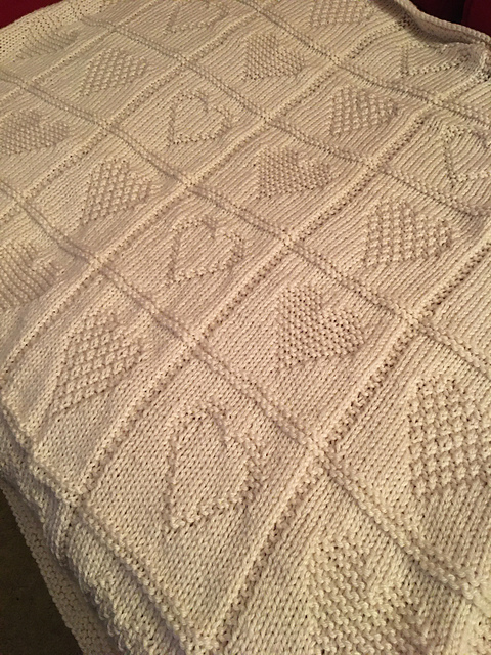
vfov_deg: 61.7
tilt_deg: -56.9
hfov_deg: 48.2
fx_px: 548
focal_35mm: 29
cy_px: 328
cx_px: 246
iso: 200
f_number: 2.2
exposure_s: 1/17
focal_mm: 4.15
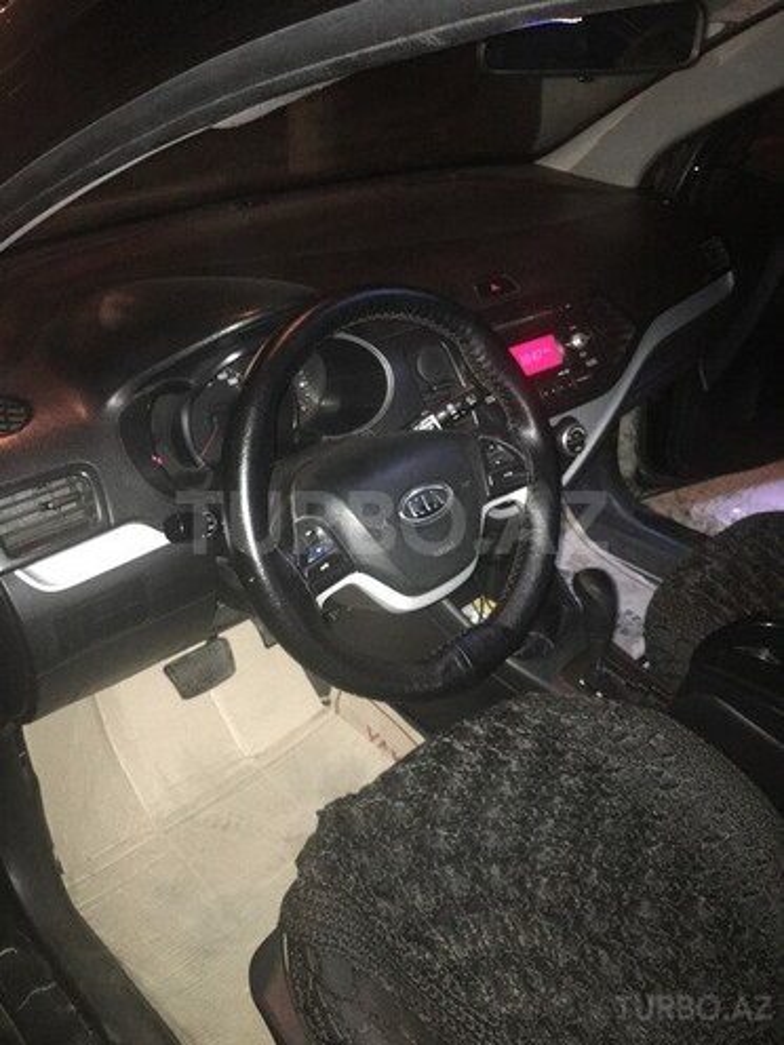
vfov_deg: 61.7
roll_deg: -0.8
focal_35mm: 29
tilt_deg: -32.9
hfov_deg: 48.2
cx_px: 392
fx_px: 876
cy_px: 522
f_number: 2.2
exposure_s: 1/17
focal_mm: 4.15
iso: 400
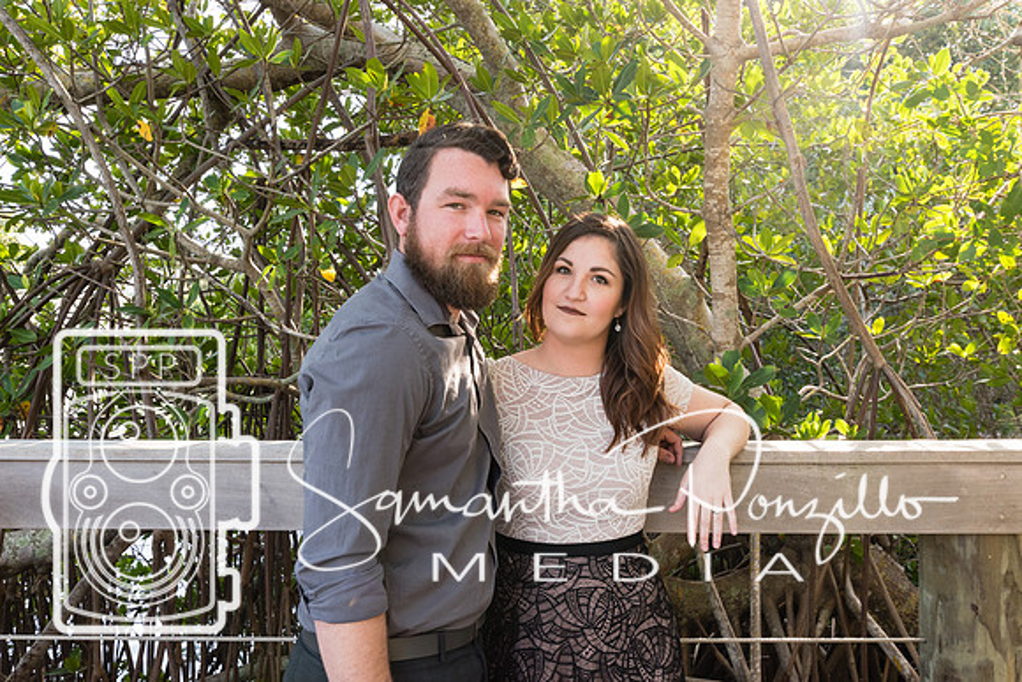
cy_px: 344
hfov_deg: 60.8
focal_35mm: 31
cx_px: 522
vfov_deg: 42.7
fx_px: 872
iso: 400
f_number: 6.3
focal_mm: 20
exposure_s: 1/160
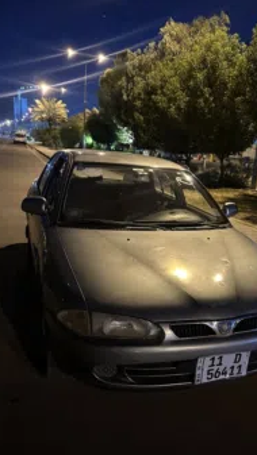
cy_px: 238
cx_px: 184
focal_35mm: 31
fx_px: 375
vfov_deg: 62.6
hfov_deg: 37.2
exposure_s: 1/25
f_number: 1.78
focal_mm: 6.86
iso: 1600
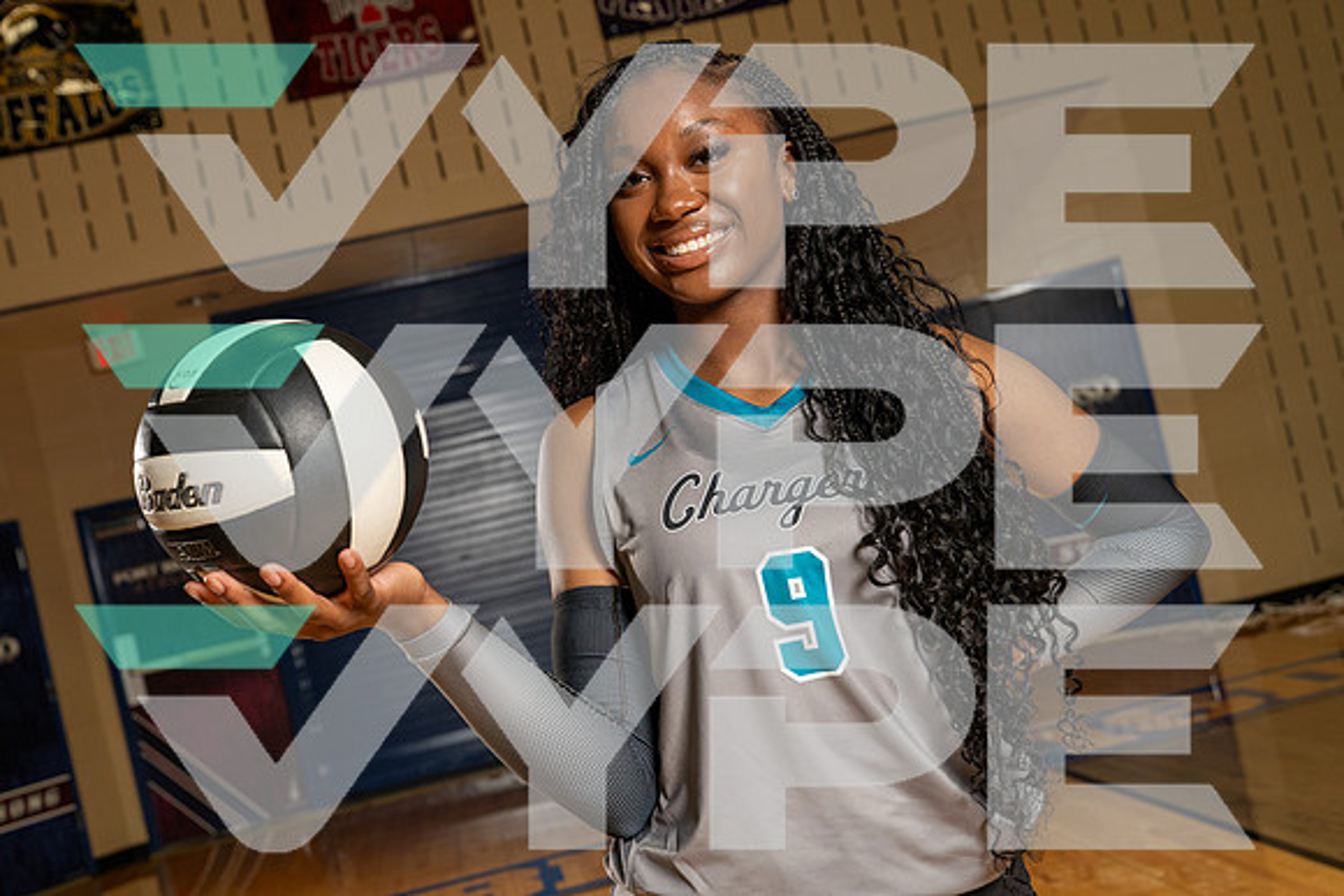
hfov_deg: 41.9
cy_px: 448
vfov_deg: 28.7
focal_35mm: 47
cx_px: 672
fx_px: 1755
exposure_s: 1/250
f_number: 5.6
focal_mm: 47
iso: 500
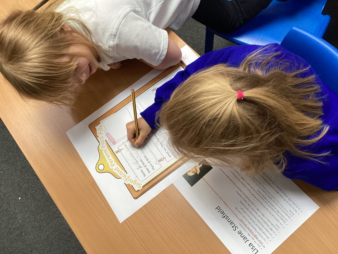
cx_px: 169
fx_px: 303
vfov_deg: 45.4
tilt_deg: -67.0
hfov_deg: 58.4
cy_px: 127
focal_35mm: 31
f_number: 2.4
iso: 50
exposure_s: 1/50
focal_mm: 3.3
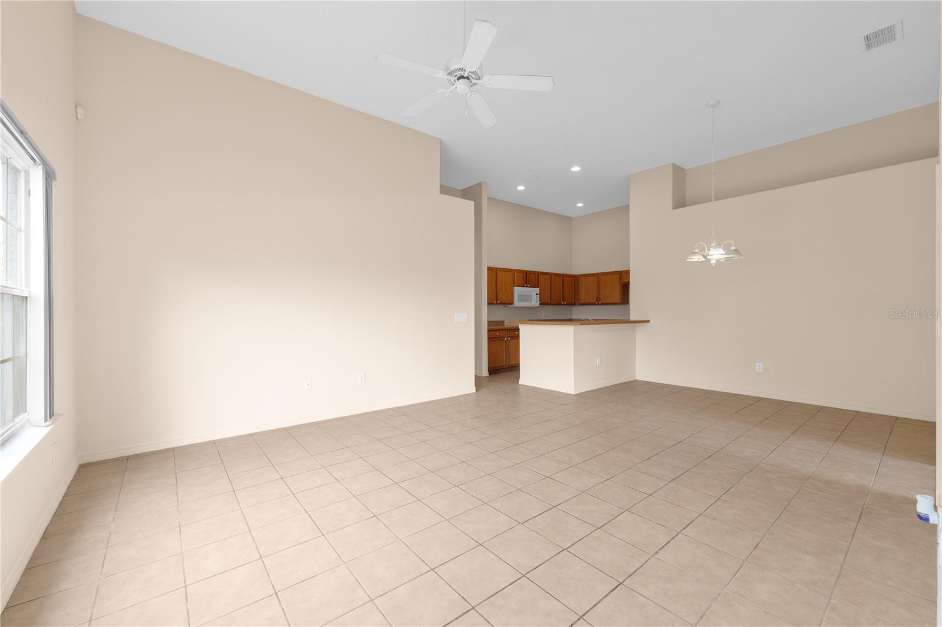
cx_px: 471
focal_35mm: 14
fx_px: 366
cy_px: 314
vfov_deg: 81.2
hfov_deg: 104.3
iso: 320
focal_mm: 14
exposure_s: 1/8
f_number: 8
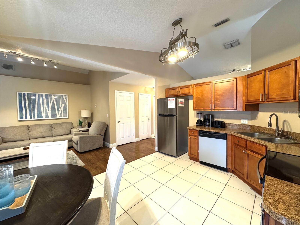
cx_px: 150
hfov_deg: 102.1
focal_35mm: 14
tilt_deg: -2.9
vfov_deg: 85.7
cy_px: 112
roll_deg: +0.5
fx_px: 121
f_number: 2.2
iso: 250
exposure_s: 1/60
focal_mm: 2.22
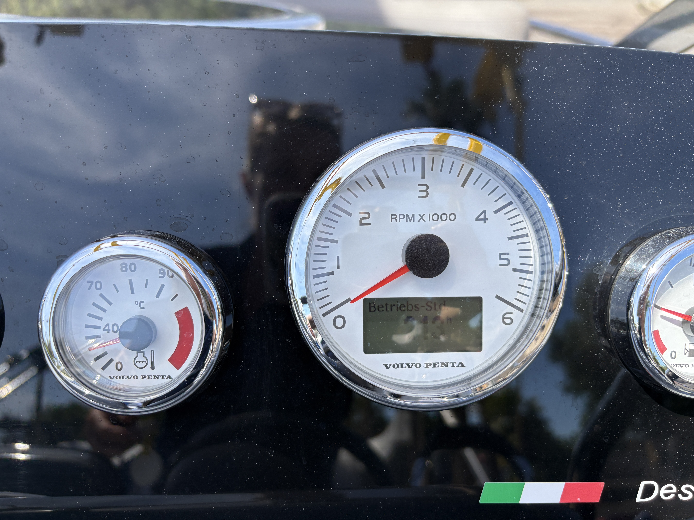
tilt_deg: -30.5
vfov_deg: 53.1
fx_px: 521
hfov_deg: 67.3
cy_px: 260
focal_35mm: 26
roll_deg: -1.0
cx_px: 347
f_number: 1.6
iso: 50
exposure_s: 1/1016
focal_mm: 5.96
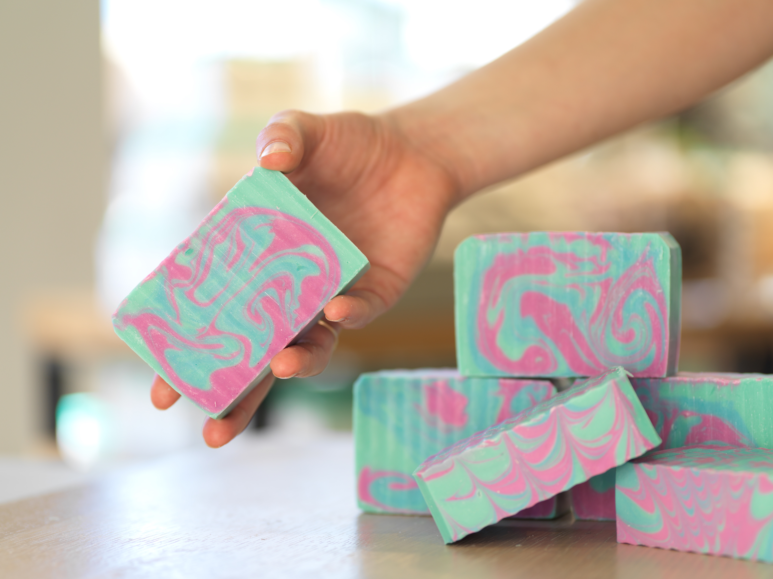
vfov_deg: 20.7
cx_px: 386
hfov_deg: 27.4
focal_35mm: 71
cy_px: 290
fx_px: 1585
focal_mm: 90
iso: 200
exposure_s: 1/180
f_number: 3.4
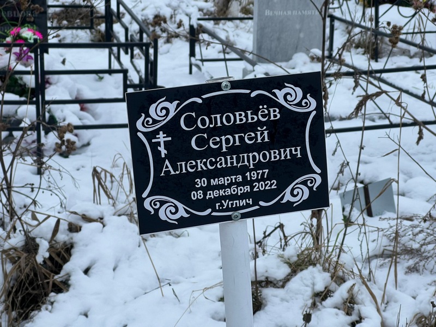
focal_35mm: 77
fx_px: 970
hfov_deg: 25.3
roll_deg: -1.3
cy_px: 164
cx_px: 218
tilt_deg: -19.1
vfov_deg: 19.1
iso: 32
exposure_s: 1/105
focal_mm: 9
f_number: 2.8
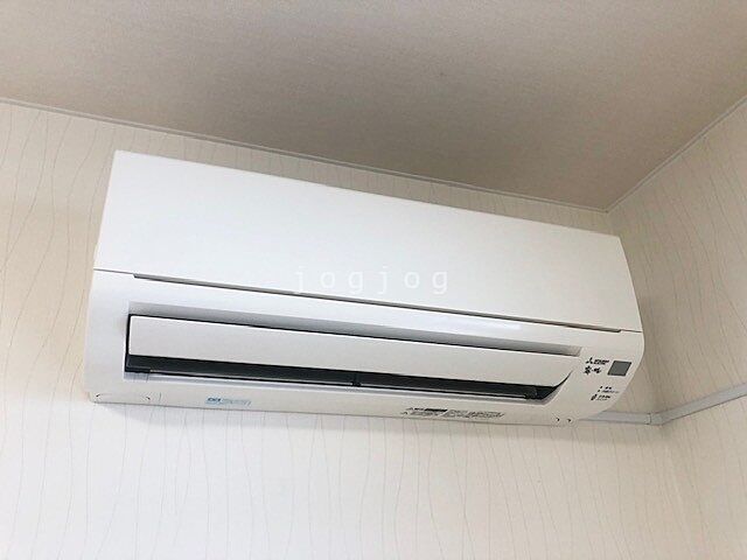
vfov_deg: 49.7
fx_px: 604
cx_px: 374
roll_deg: +2.6
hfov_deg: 63.4
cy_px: 280
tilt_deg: +31.8
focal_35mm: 28
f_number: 1.8
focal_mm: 3.99
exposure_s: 1/33
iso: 32
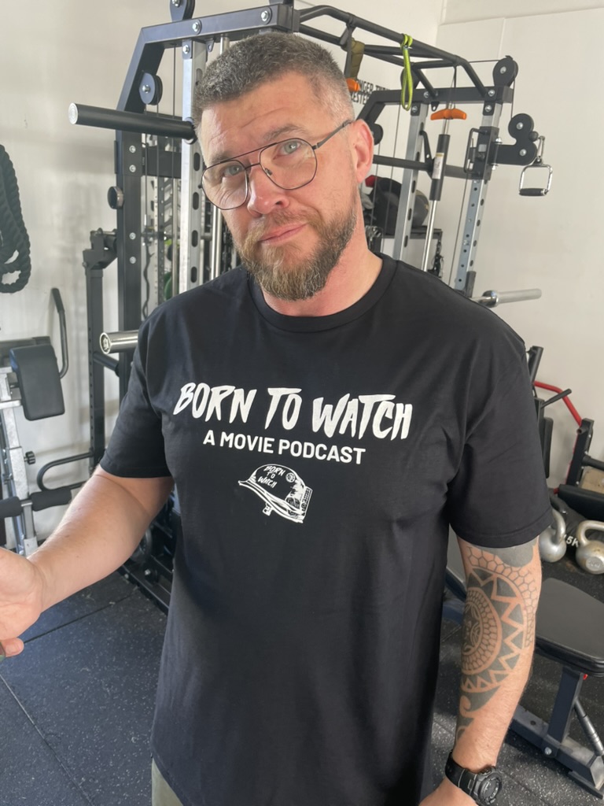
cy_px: 403
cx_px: 302
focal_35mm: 26
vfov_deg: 67.3
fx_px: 605
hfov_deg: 53.1
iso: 80
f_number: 1.6
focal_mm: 4.2
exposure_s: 1/121
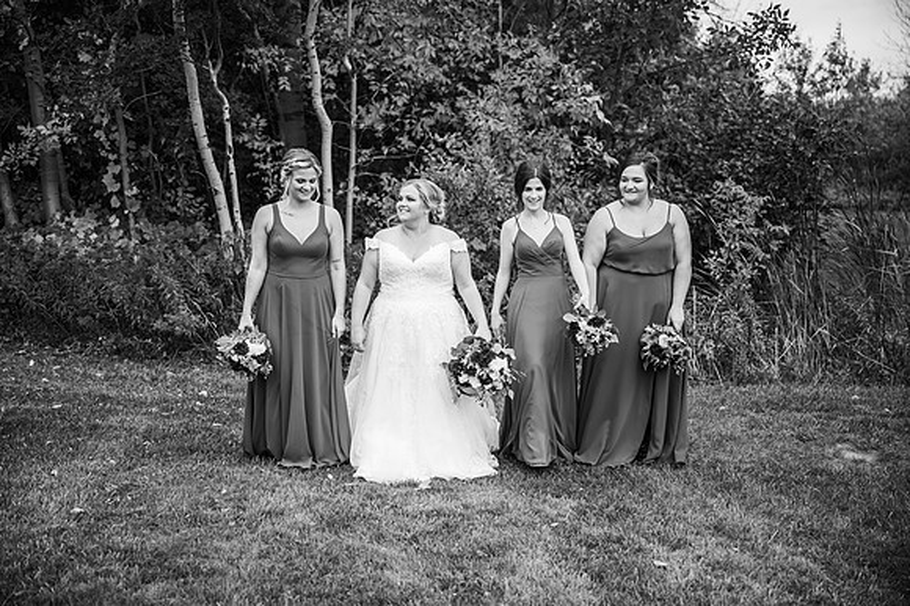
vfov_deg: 28.6
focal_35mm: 47
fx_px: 1187
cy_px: 303
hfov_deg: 41.9
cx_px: 455
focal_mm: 47
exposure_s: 1/1000
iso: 200
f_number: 2.8
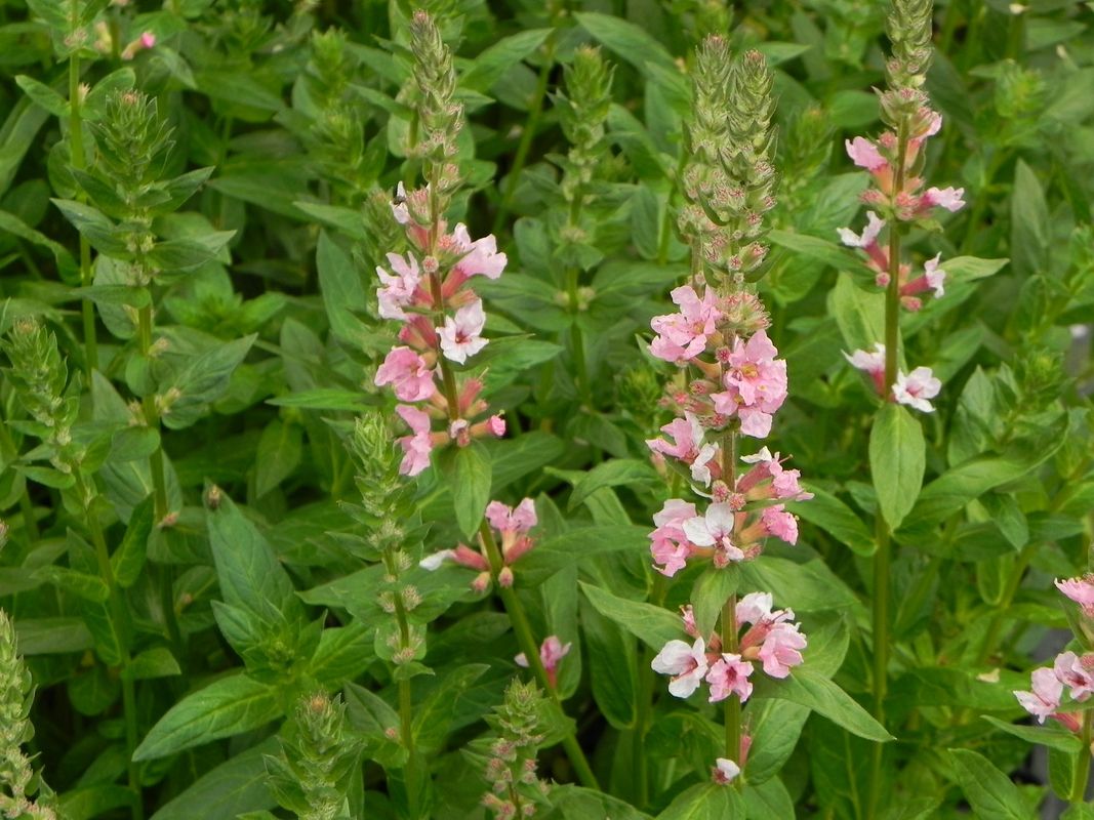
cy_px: 410
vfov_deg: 14.1
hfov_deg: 18.7
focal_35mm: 105
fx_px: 3318
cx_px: 547
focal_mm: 18.8
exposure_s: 1/320
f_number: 4.5
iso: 160
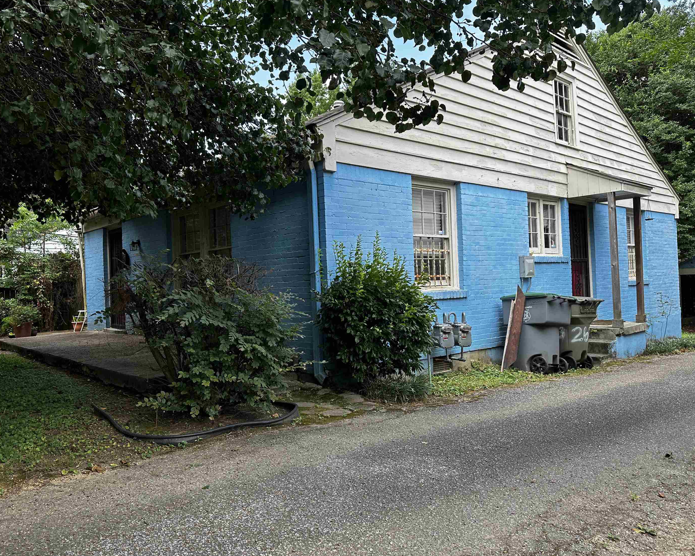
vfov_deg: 54.9
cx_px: 327
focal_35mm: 26
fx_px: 535
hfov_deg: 66.0
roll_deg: +2.3
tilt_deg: +2.2
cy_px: 274
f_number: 1.78
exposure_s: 1/448
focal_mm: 6.86
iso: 80
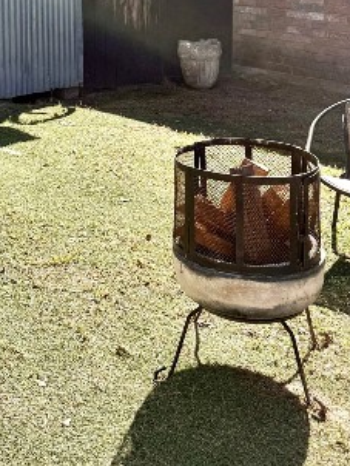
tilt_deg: -3.0
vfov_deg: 29.2
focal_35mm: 61
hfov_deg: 23.2
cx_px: 9
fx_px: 821
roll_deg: -0.3
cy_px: -19
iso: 80
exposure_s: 1/4405
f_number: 1.78
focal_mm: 6.76
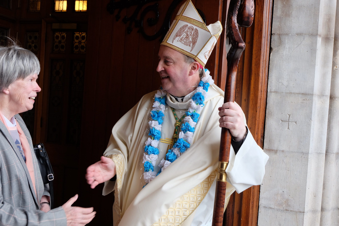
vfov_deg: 35.1
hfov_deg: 50.7
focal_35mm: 38
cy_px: 113
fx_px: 358
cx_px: 170
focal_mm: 25.6
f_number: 5
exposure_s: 1/100
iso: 640
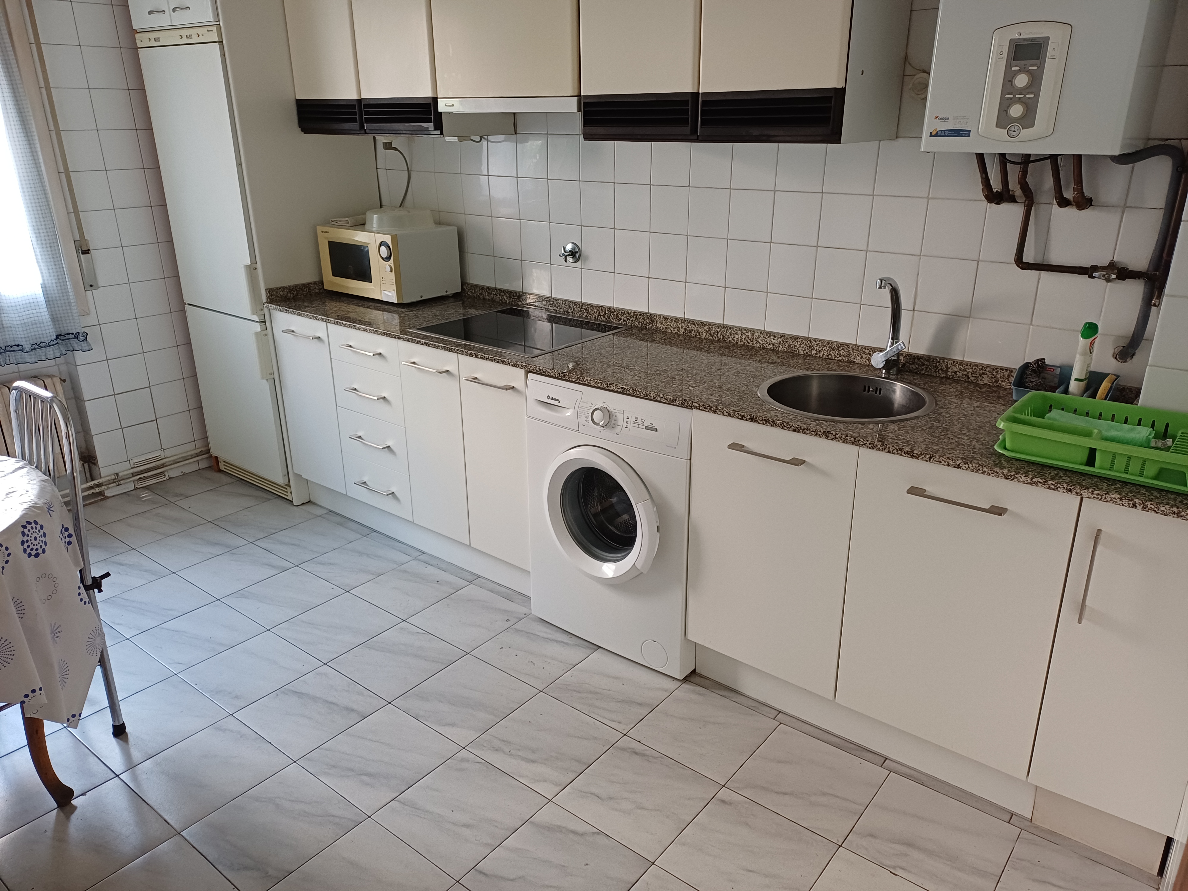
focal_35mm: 25
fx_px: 858
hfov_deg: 69.4
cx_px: 594
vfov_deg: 54.9
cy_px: 446
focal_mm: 4.65
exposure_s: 1/50
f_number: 1.8
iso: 250
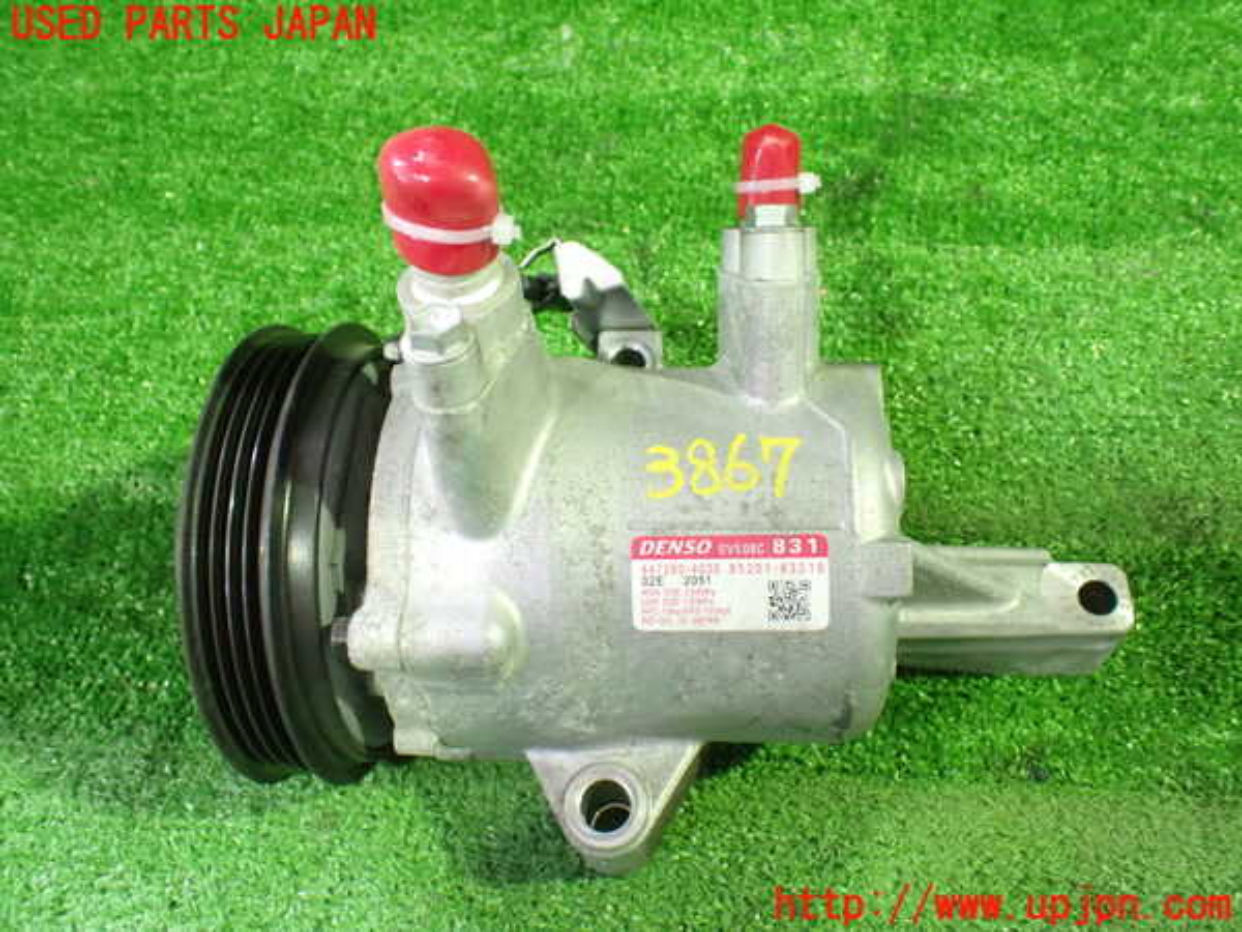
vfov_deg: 46.8
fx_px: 1076
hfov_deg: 60.0
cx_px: 621
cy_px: 466
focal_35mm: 30
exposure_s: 1/40
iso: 800
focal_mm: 5.4
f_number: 2.3
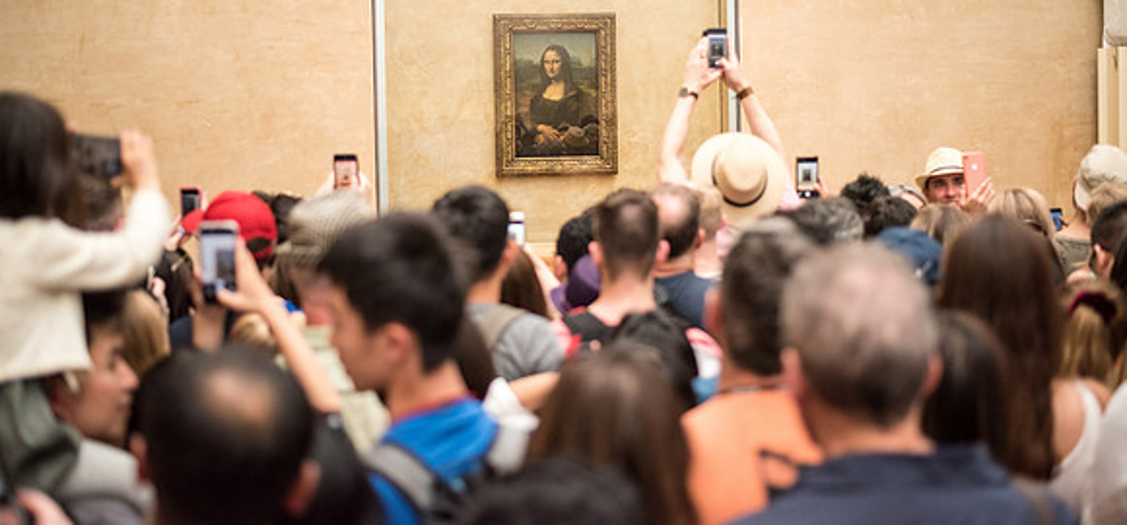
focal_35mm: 55
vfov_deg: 18.8
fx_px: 1577
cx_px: 565
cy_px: 154
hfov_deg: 39.3
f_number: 1.8
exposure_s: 1/1000
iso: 1250
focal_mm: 50
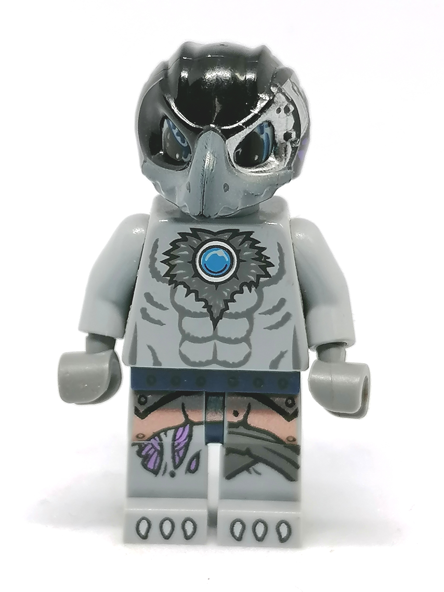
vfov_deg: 20.0
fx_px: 1676
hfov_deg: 15.1
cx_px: 222
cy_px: 296
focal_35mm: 98
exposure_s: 1/100
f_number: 1.8
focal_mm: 4.75
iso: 50
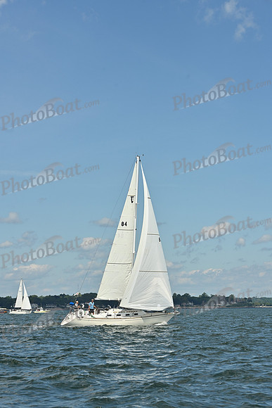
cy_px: 204
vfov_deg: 22.6
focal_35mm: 90
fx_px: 1019
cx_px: 136
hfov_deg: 15.2
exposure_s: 1/1600
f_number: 9
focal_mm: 90
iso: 250
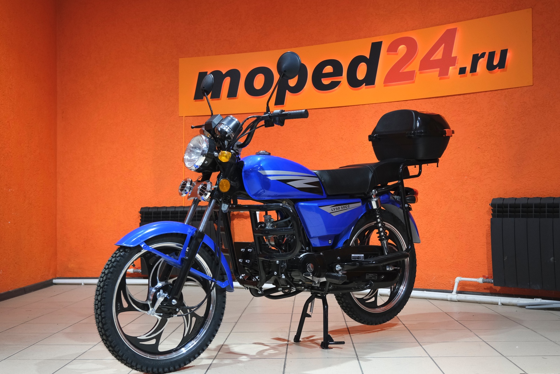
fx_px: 607
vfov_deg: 34.2
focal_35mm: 39
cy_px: 187
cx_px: 280
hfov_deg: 49.5
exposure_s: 1/100
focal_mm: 26
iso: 1600
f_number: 4
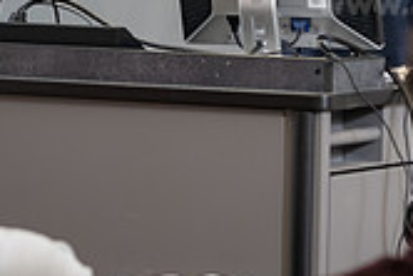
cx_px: 204
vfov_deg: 4.8
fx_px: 3295
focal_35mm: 287
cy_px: 56
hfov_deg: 7.2
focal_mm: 82
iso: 800
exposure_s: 1/200
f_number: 3.5
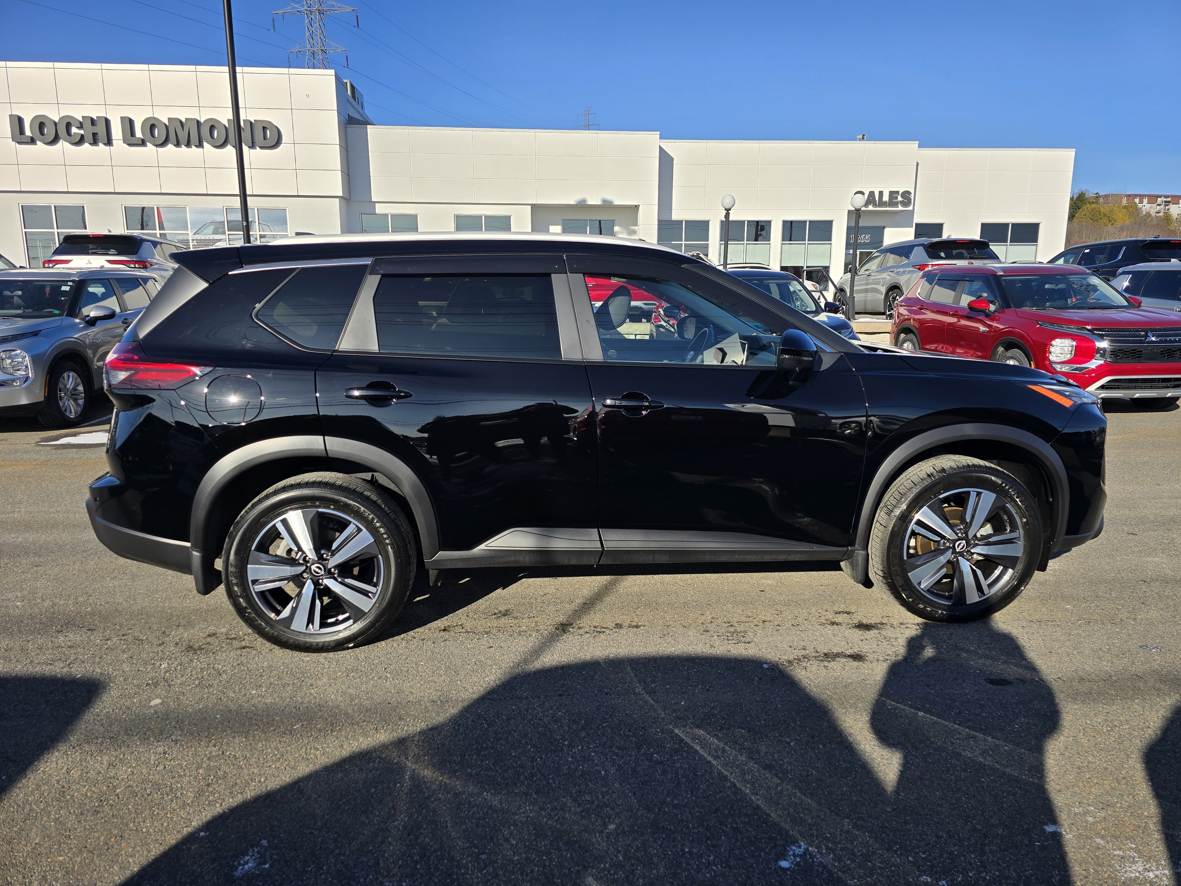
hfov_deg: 73.9
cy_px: 443
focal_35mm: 23
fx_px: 785
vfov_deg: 58.9
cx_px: 590
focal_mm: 6.3
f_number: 1.7
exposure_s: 1/1073
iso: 12
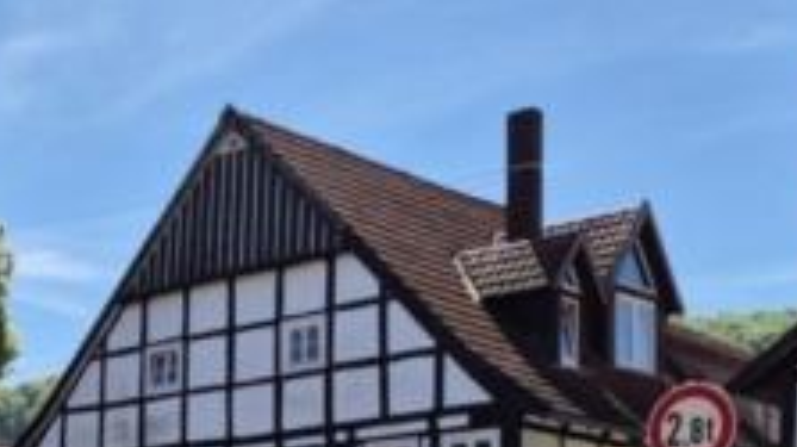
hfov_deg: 27.0
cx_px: -71
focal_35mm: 72
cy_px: 676
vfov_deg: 15.4
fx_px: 1520
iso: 25
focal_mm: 5.4
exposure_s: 1/2464
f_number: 1.8
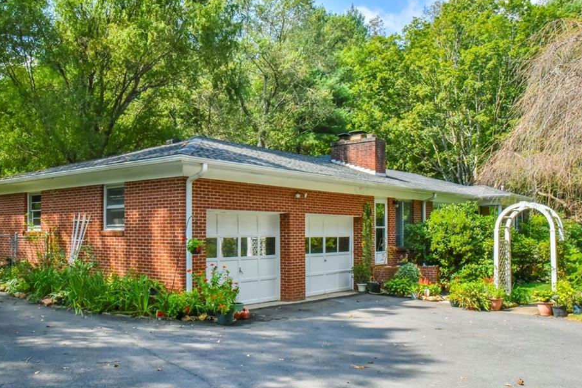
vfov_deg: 38.9
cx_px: 272
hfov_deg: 55.7
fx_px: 550
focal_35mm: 34
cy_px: 210
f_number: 18
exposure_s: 1/320
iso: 4000
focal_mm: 30
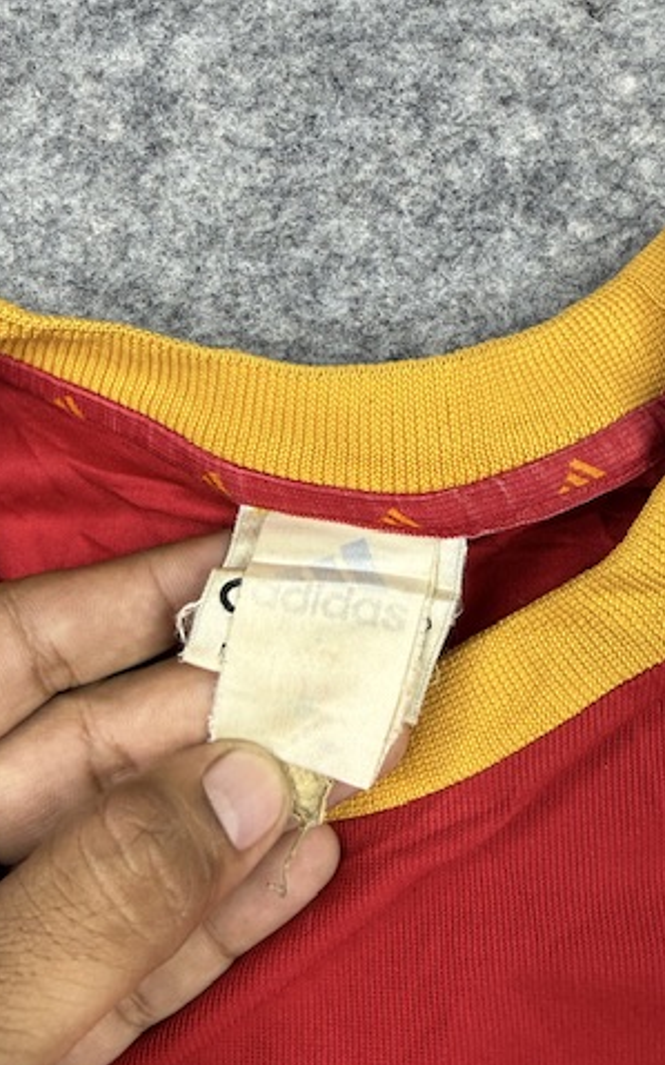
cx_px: 291
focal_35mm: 34
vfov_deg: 56.7
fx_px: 987
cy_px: 529
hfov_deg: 37.2
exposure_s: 1/100
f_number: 2.2
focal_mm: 2.22
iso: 80
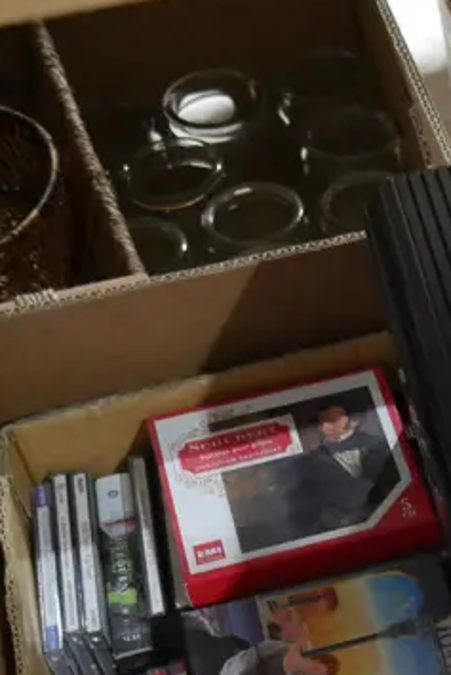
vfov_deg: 22.2
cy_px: 581
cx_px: 858
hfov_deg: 13.4
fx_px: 1689
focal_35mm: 90
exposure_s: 1/60
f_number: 3.6
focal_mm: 15
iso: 2000
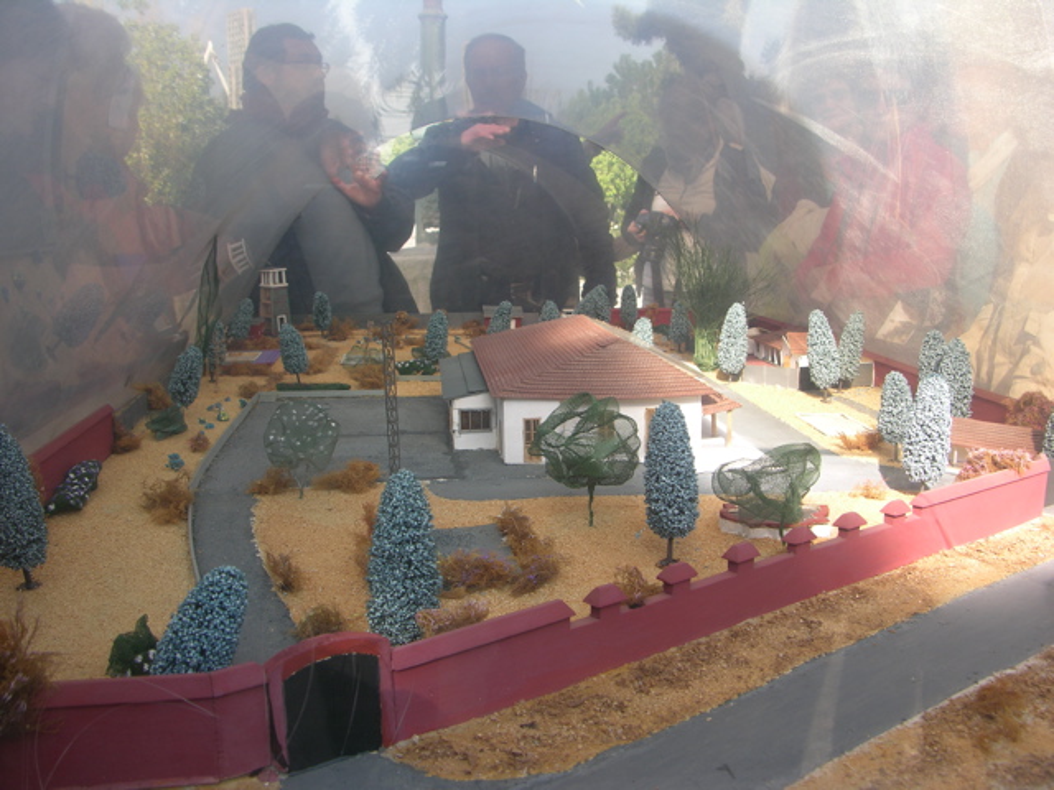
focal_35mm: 35
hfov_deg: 52.6
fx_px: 1066
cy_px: 395
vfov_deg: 40.7
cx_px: 527
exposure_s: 1/104
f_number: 4
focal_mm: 8.9
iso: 50
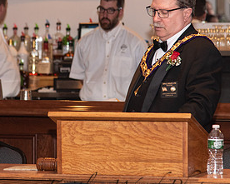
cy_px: 59
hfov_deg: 8.1
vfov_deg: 6.5
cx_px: 44
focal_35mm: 237
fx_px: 1614
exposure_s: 1/200
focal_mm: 120
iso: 800
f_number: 4
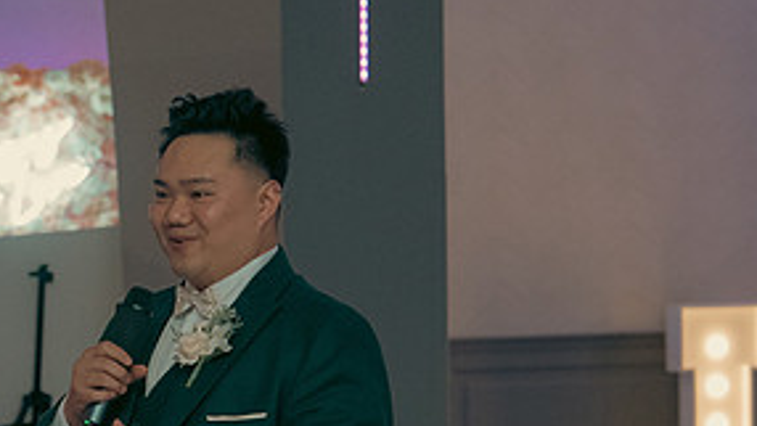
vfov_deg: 5.4
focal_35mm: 223
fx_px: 4477
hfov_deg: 9.6
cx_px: 175
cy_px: 438
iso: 2500
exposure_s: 1/160
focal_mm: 70
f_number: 3.5
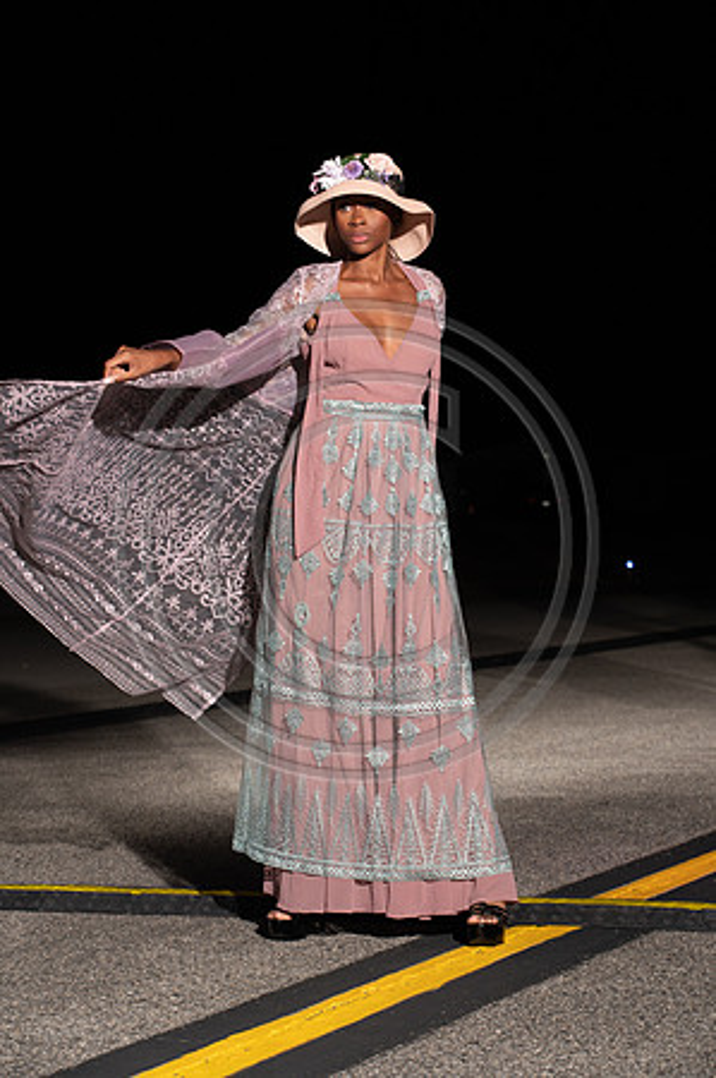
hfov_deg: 13.7
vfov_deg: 20.4
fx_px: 2990
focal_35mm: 100
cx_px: 358
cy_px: 539
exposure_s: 1/200
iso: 1000
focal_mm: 100
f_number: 6.3
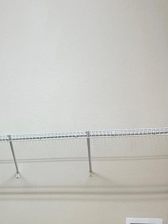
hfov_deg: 24.3
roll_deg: +0.9
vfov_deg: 30.4
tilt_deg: -9.9
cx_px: -8
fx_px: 369
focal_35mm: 57
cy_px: 244
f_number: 1.78
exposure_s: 1/60
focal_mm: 6.86
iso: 125
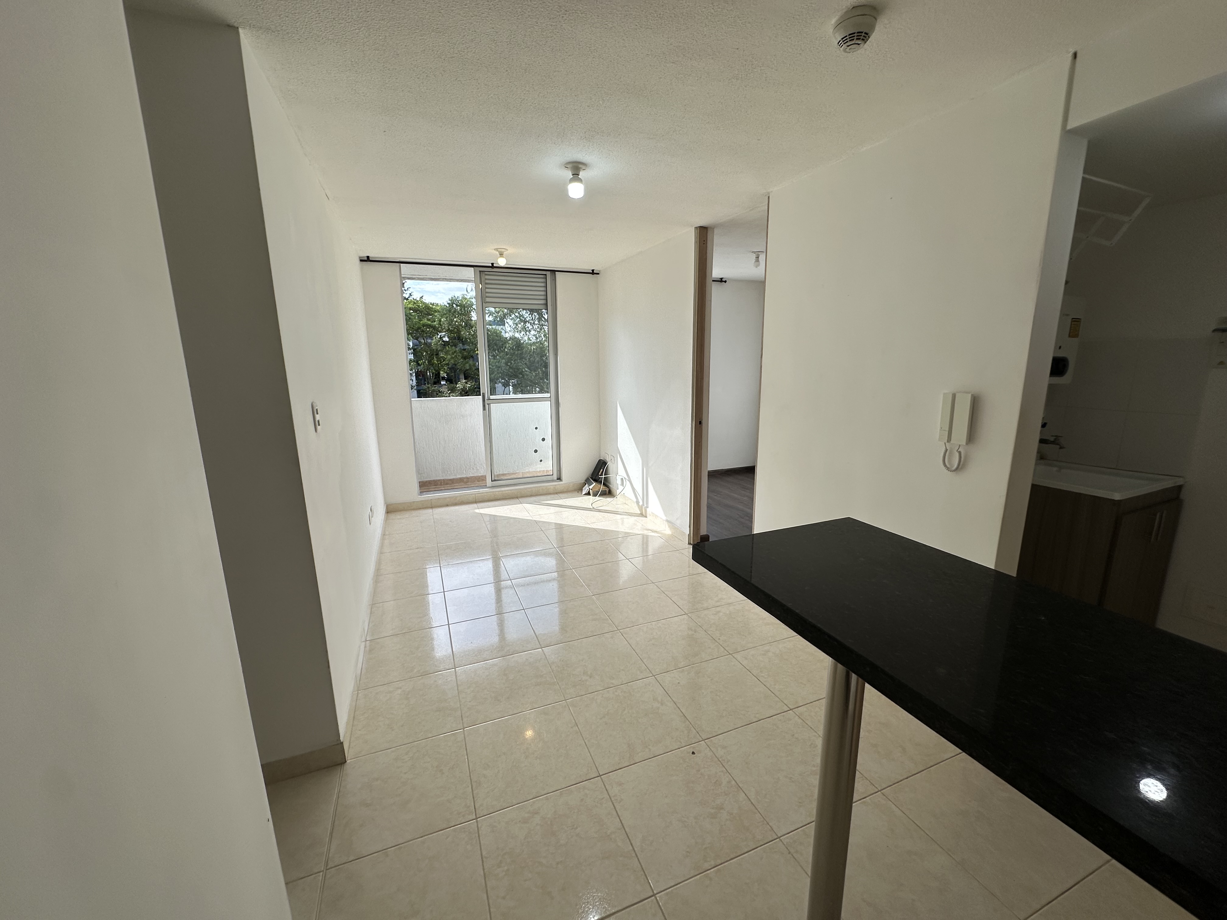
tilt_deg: -11.9
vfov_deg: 85.7
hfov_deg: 102.1
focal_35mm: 14
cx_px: 614
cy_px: 460
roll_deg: +0.4
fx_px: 496
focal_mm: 2.22
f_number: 2.2
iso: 40
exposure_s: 1/481
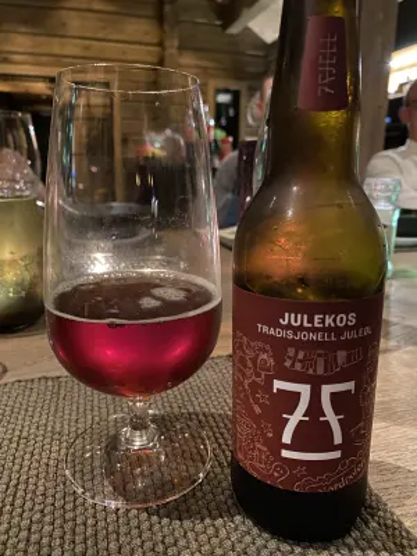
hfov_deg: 53.1
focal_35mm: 26
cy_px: 278
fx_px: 418
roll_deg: -1.3
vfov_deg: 67.3
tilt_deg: -13.4
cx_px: 208
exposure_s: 1/13
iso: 500
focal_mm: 4.25
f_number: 1.8
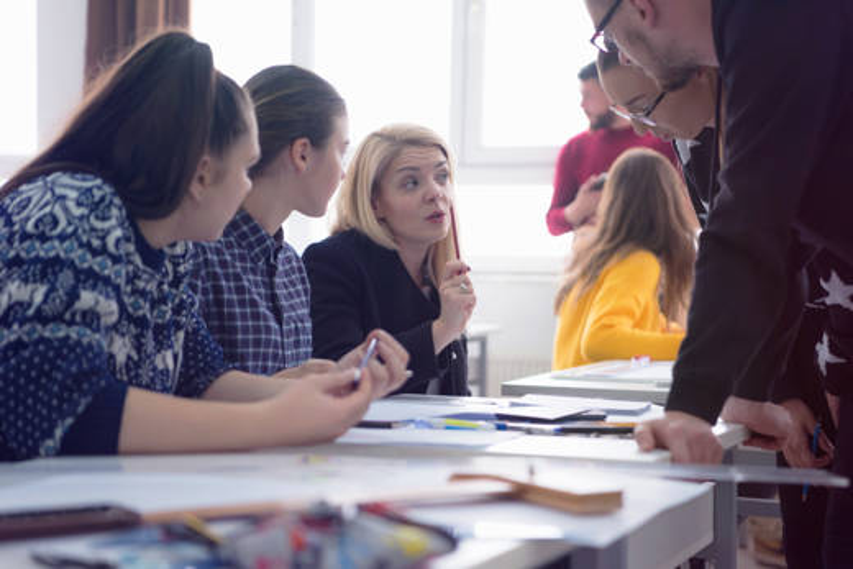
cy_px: 284
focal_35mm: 185
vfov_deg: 7.4
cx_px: 426
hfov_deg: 11.1
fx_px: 4384
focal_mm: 185
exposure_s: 1/250
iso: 1600
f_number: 2.8
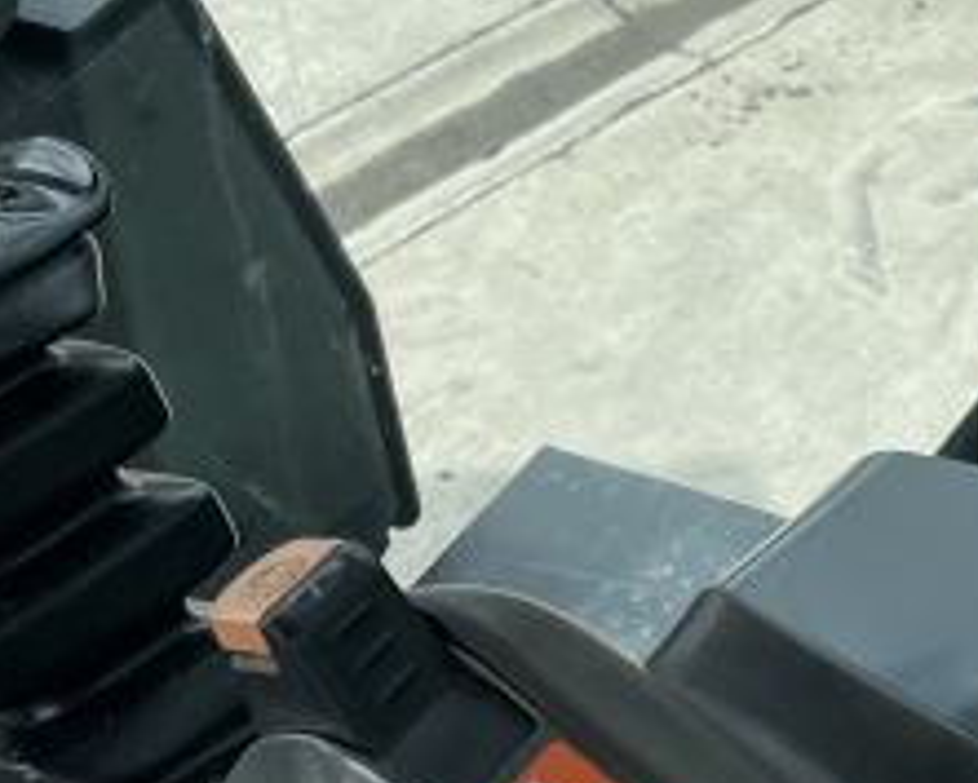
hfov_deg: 15.7
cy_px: -186
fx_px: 3330
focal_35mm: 115
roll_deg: -0.4
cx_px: 1345
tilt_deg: -32.4
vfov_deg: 13.0
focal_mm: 4.2
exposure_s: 1/1289
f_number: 1.6
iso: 32
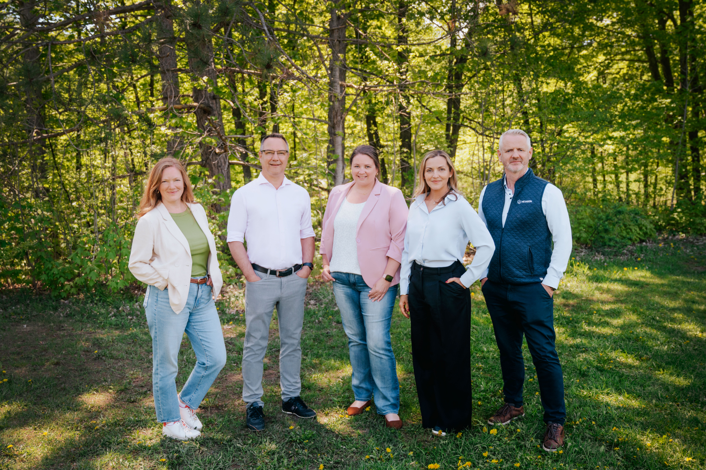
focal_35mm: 36
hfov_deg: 53.2
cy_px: 235
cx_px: 353
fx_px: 706
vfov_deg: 36.8
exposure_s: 1/640
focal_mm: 36
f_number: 4
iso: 400
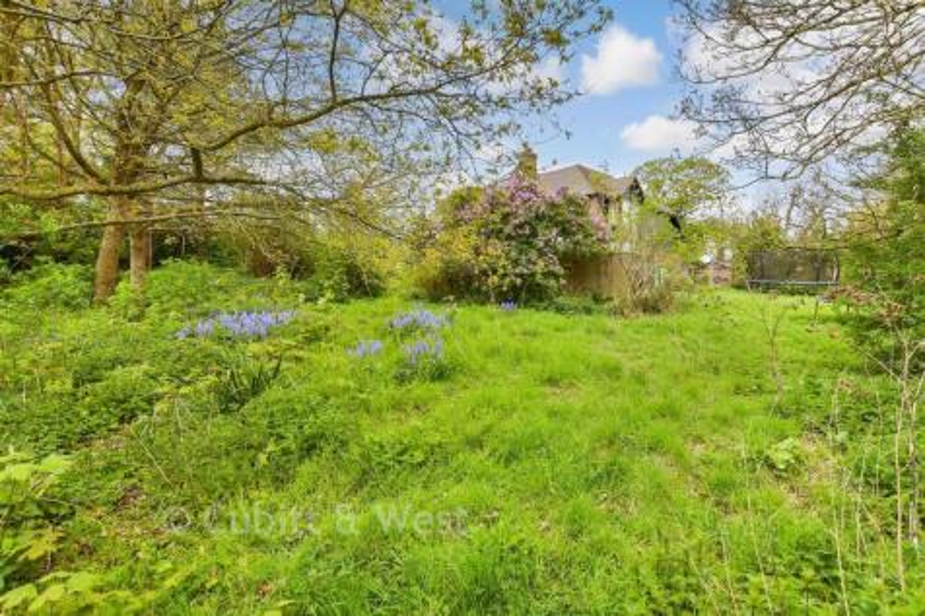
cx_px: 462
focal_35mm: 18
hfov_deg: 90.0
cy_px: 308
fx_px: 462
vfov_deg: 67.3
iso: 200
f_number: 8
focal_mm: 12
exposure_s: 1/250
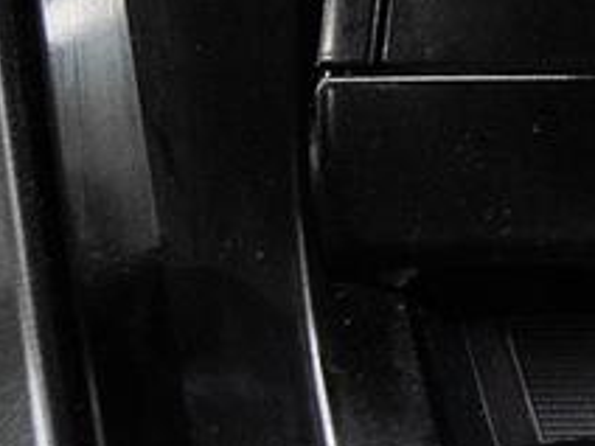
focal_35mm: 157
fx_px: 2699
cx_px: 1701
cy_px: -659
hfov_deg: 9.9
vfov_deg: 8.5
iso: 800
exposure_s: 1/30
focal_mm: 24
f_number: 4
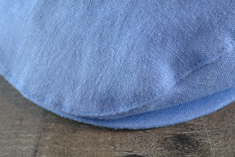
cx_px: 136
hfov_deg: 26.3
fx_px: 503
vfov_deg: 17.7
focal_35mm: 77
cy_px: 67
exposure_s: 1/60
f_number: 5.3
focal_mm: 44
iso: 800
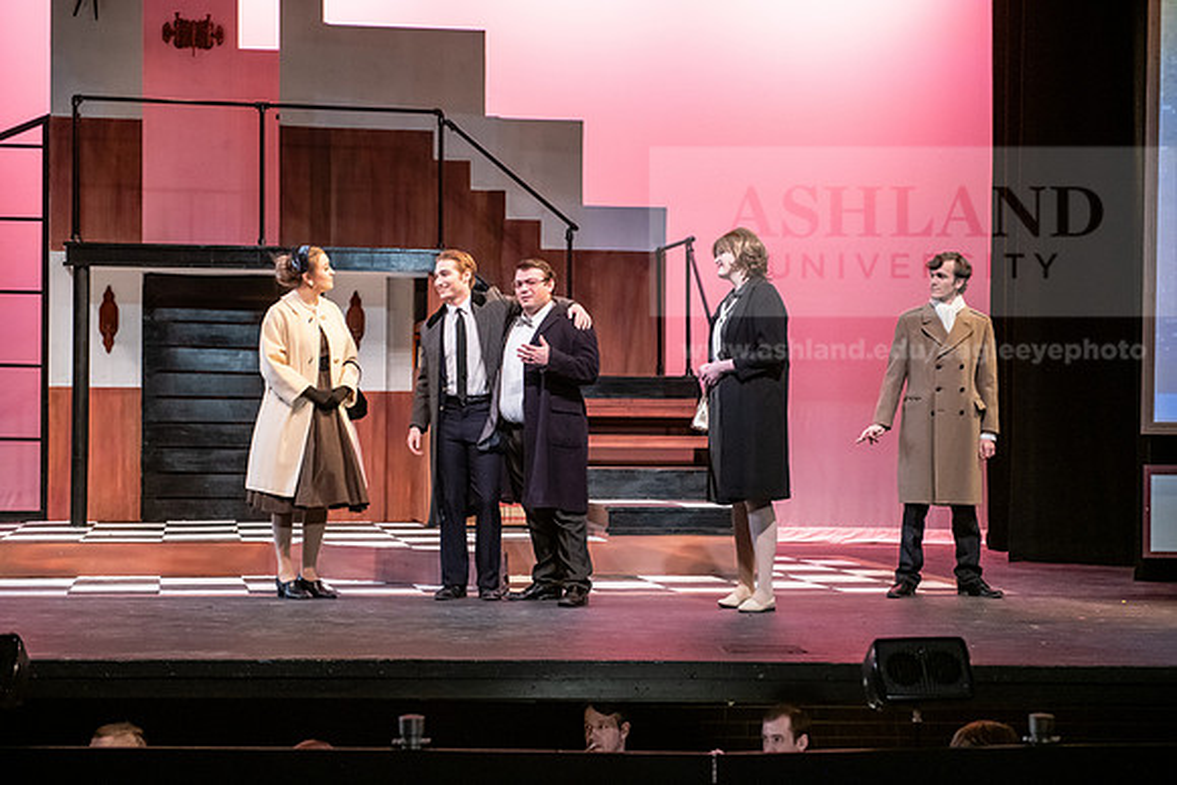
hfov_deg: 28.8
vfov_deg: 19.5
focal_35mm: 70
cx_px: 588
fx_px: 2289
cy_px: 392
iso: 3200
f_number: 3.2
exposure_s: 1/200
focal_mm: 70
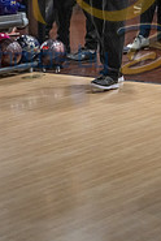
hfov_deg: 8.1
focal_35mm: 170
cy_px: -9
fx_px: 1136
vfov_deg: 11.9
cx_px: 100
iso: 4000
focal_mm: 70
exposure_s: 1/1000
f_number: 2.8
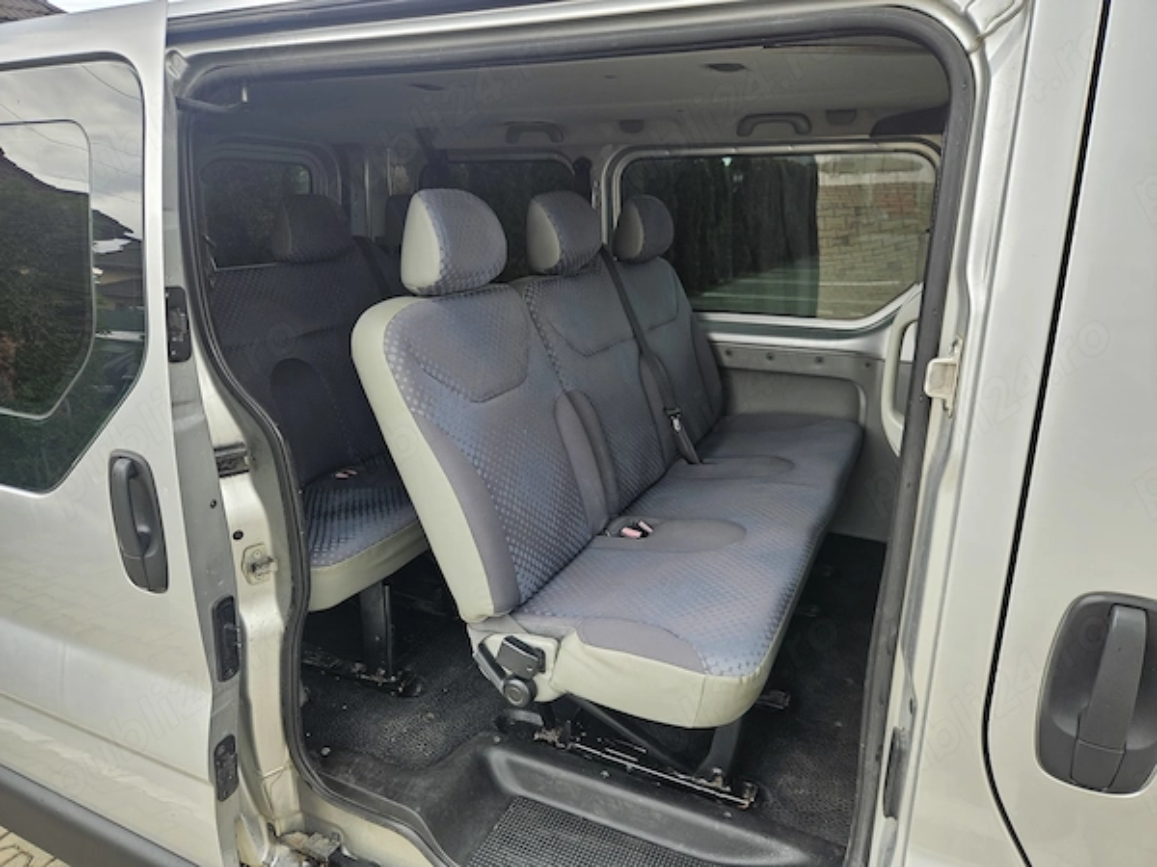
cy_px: 434
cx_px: 578
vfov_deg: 58.9
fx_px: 769
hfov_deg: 73.9
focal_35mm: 23
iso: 32
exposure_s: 1/180
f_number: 1.8
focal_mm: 5.4
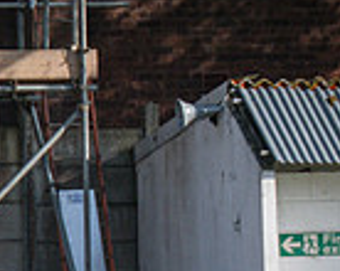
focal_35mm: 997
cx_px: 7
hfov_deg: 1.9
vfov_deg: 1.5
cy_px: 520
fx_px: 10018
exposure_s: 1/2500
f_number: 4
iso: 200
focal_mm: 130
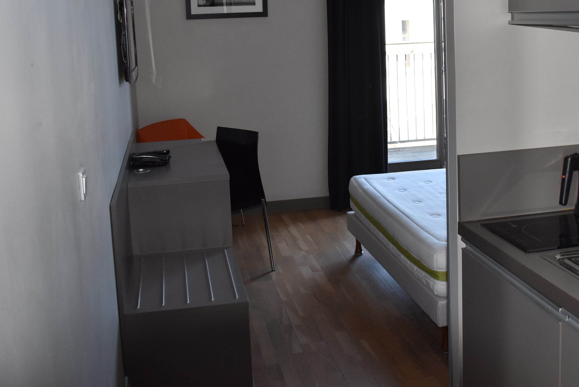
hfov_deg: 42.7
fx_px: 740
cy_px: 91
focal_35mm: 46
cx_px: 314
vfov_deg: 28.8
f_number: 5.6
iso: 800
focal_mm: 20
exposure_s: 1/125
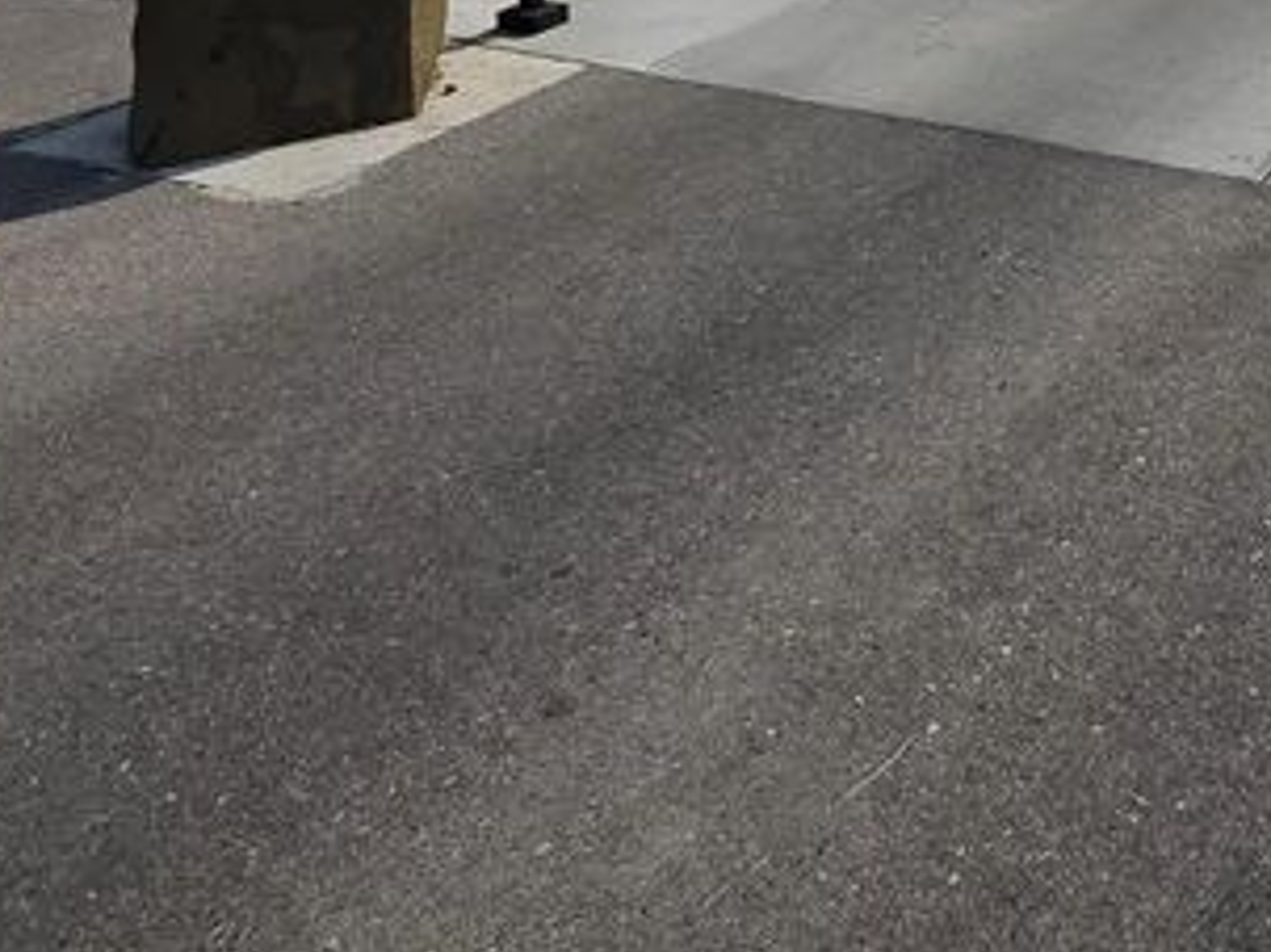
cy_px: -319
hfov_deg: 38.9
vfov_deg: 27.0
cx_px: 1216
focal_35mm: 44
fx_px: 1615
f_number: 1.9
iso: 40
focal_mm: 2.2
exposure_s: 1/5581
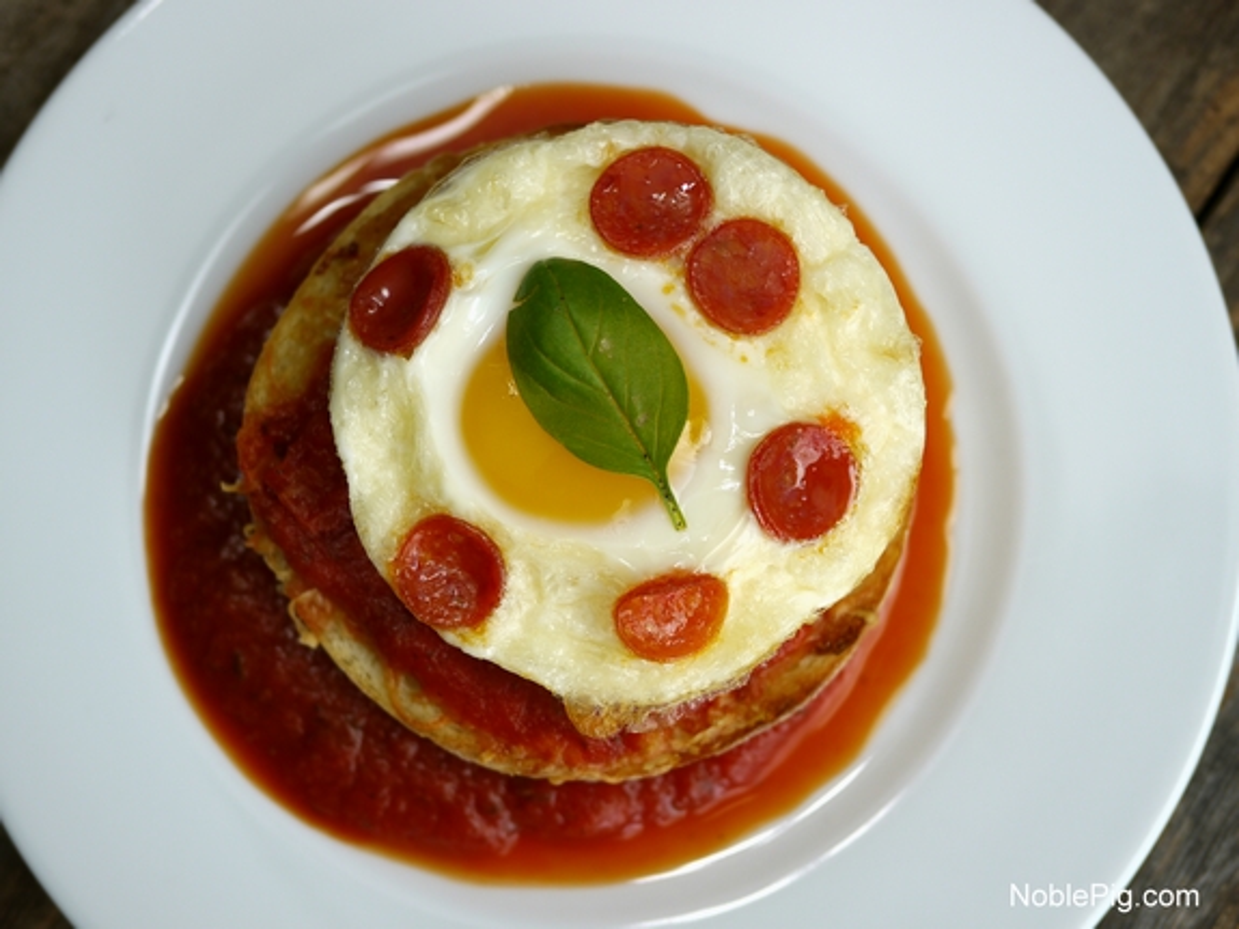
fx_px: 1789
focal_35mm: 50
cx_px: 620
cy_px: 464
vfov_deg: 29.1
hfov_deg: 38.2
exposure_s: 1/400
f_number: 2.5
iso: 100
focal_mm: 25
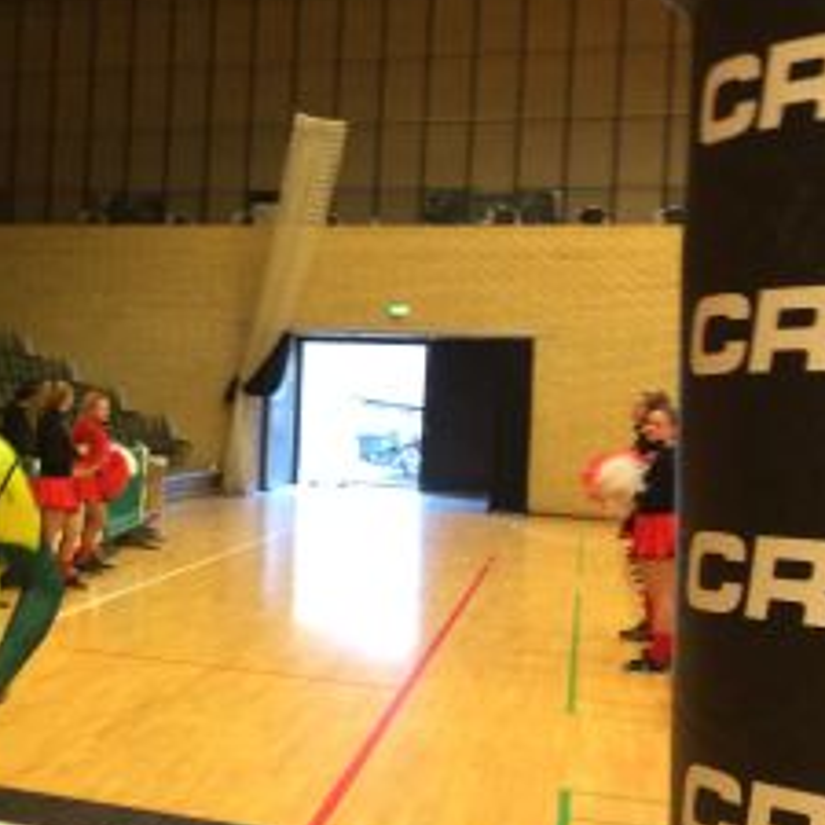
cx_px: -66
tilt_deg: -1.6
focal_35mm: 57
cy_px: 394
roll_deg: -1.8
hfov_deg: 27.6
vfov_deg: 30.0
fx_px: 1537
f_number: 2.2
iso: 250
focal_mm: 4.15
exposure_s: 1/33
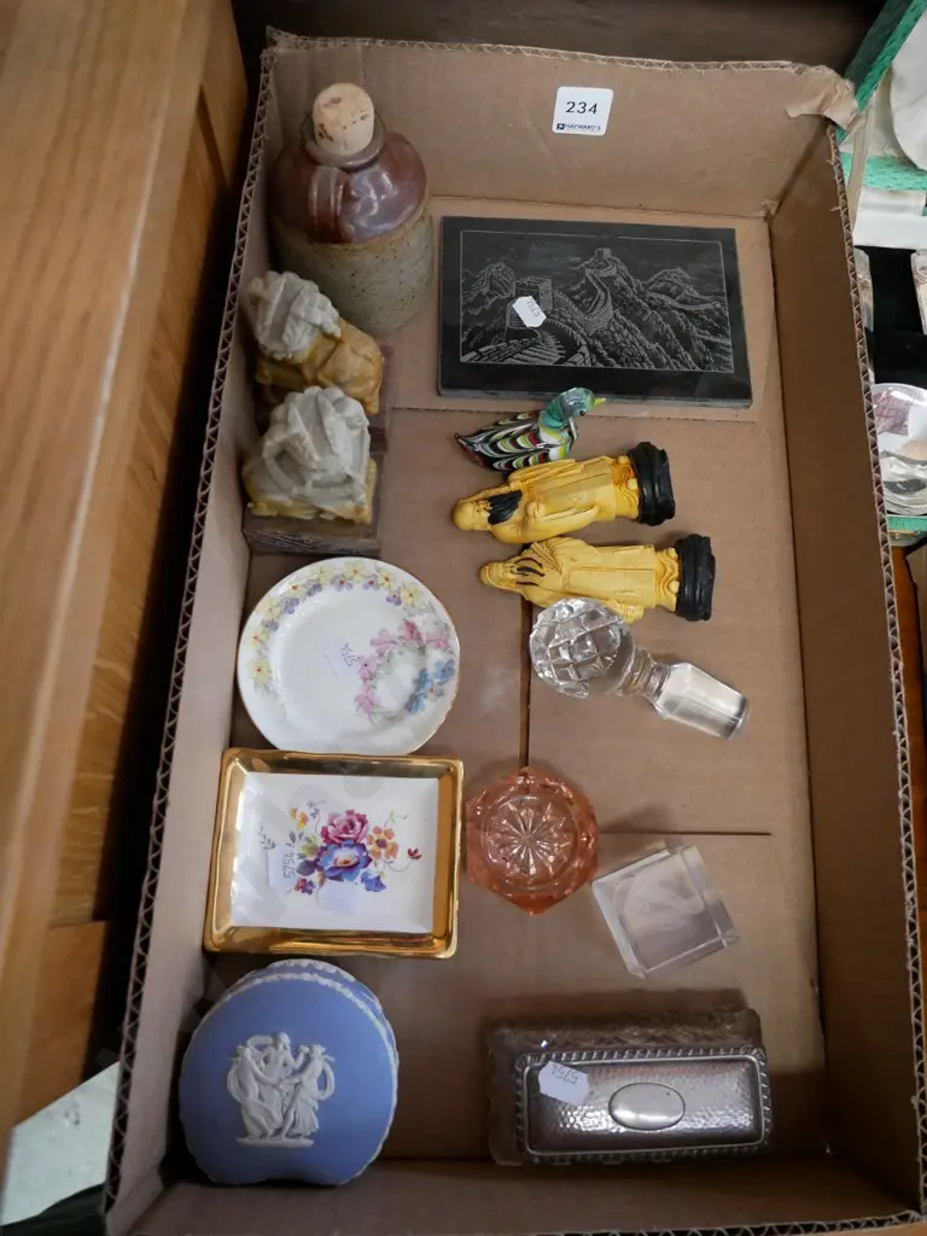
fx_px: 928
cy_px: 618
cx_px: 464
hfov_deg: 53.1
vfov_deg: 67.3
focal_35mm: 26
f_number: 4
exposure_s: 1/60
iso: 3200
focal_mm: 13
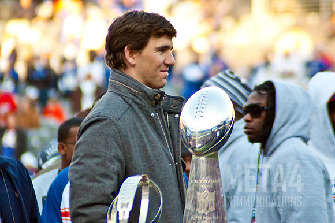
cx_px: 168
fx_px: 4214
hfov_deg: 4.6
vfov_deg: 3.0
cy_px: 88
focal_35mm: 453
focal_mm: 250
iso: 320
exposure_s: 1/400
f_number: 5.3
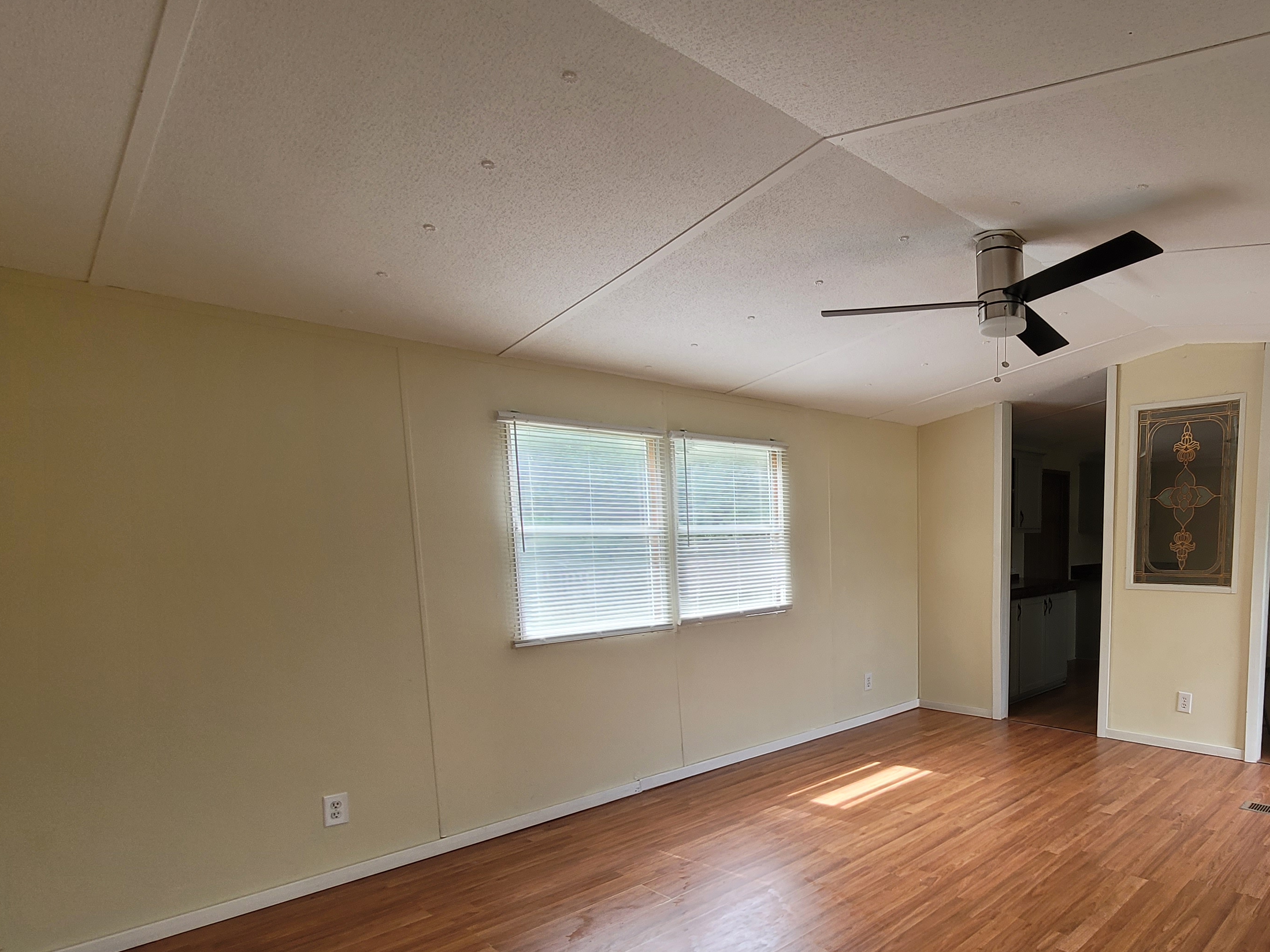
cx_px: 907
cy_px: 640
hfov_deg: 80.0
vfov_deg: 66.7
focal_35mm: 19
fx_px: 697
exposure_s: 1/120
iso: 80
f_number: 2.2
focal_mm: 2.2
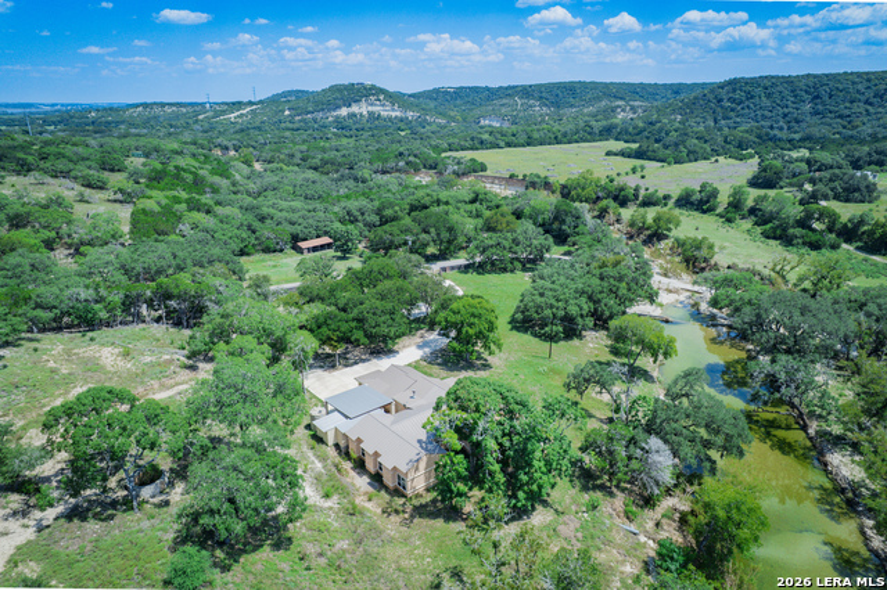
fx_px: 542
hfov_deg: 78.6
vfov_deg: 57.2
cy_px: 295
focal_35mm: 22
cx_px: 444
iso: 200
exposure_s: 1/2000
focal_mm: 8.38
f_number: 2.8
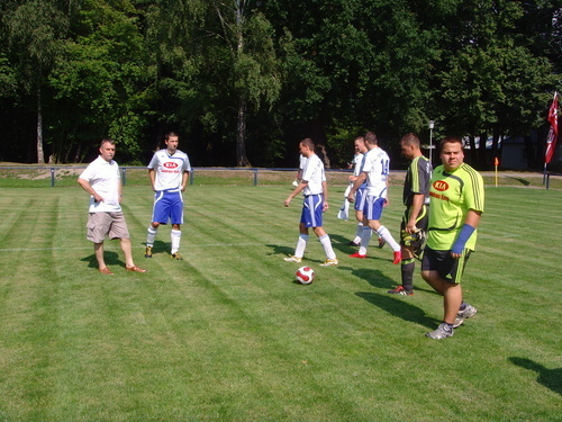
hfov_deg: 47.9
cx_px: 281
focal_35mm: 39
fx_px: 633
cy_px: 211
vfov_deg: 36.8
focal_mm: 6.6
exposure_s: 1/250
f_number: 6.3
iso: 80
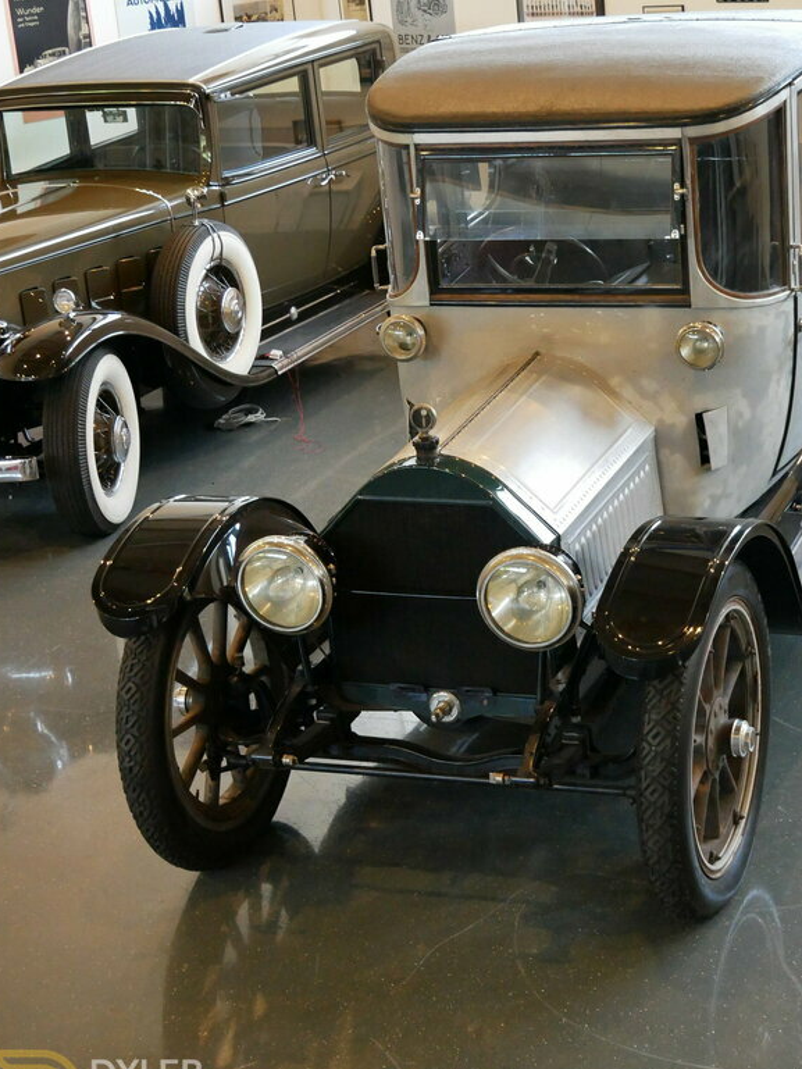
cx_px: 502
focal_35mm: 65
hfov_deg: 22.5
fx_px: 2007
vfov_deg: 29.8
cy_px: 450
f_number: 4.5
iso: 2000
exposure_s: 1/125
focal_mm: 25
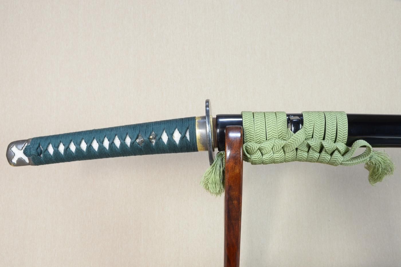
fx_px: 334
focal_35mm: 30
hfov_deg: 62.0
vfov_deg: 43.5
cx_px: 200
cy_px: 134
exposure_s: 1/2
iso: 400
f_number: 11
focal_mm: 20
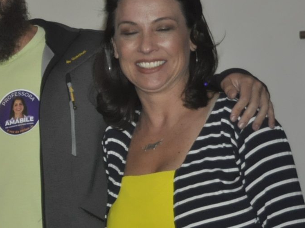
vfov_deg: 9.3
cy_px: 153
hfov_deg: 12.1
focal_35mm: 160
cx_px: -85
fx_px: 1405
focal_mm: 35
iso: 800
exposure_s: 1/60
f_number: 4.5
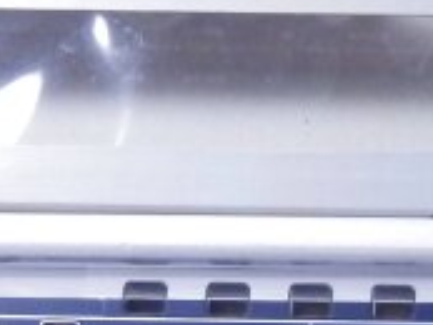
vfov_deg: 6.5
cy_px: 205
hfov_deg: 8.6
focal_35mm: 229
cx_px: 425
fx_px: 2866
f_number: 4.4
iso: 640
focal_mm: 11.9
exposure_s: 1/160
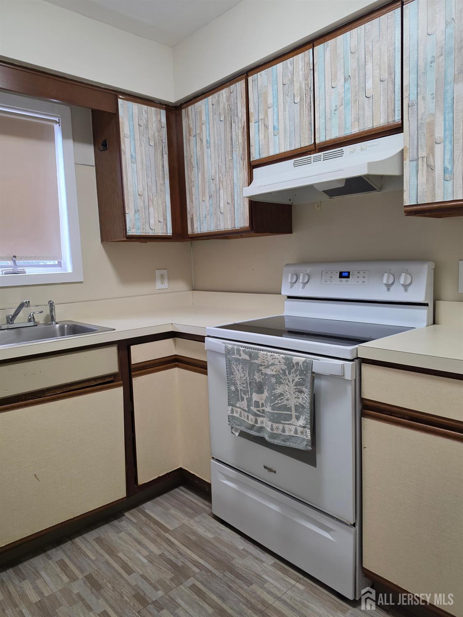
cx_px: 232
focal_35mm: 23
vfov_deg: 73.9
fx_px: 410
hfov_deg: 58.9
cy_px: 308
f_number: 1.4
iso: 200
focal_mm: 6.5
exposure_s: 1/120
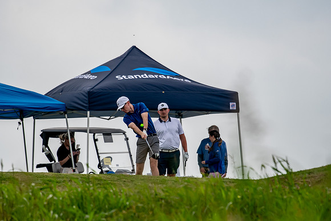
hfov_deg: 3.6
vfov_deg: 2.4
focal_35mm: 570
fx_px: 5242
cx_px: 166
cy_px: 110
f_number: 5.6
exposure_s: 1/2000
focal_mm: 380
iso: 360
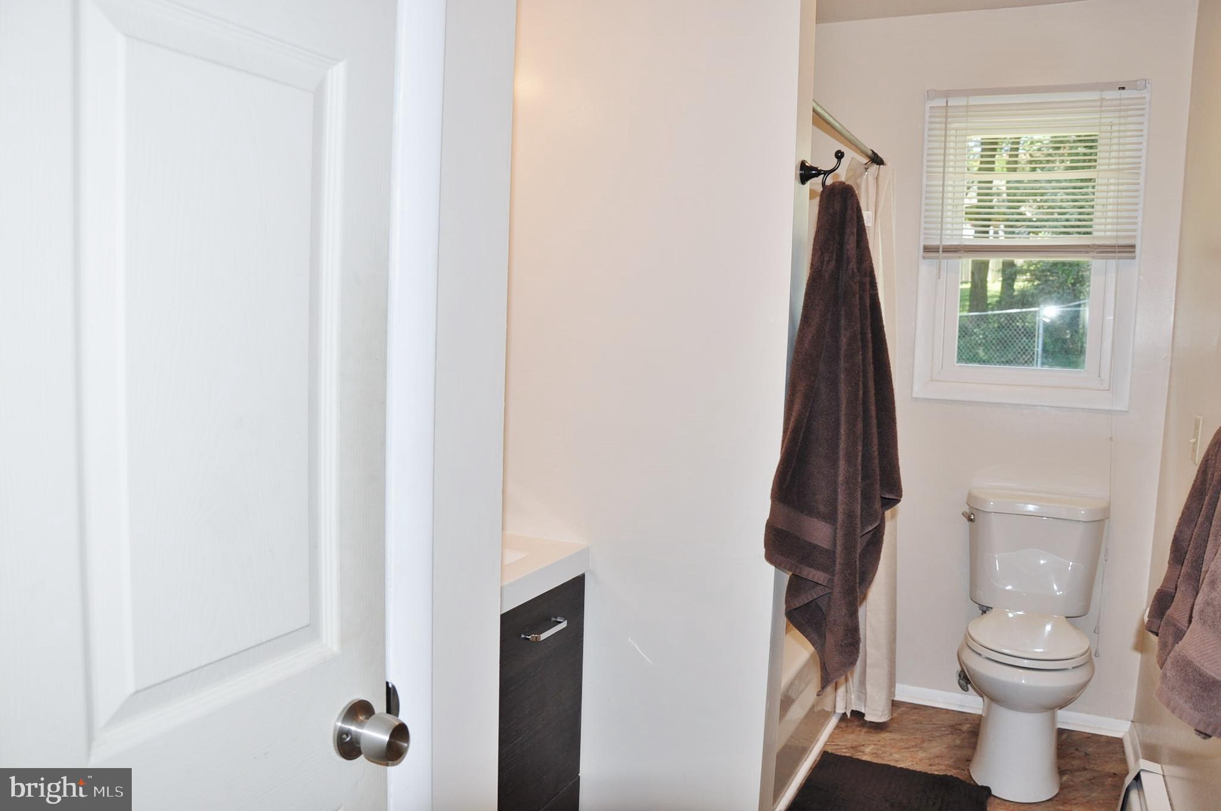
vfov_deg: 47.8
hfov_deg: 67.4
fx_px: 915
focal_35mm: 27
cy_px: 406
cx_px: 610
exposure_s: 1/60
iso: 250
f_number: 5.6
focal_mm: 18
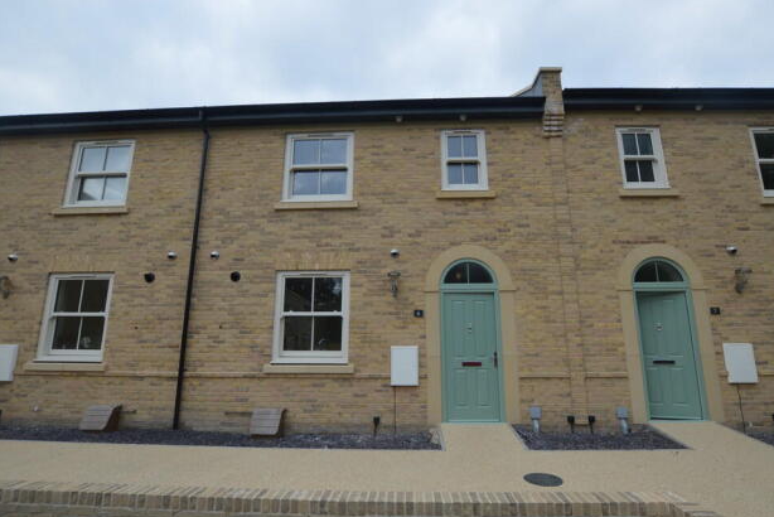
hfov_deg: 96.7
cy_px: 272
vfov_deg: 73.7
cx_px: 391
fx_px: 344
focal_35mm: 16
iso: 100
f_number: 8
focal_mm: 10
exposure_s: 1/250
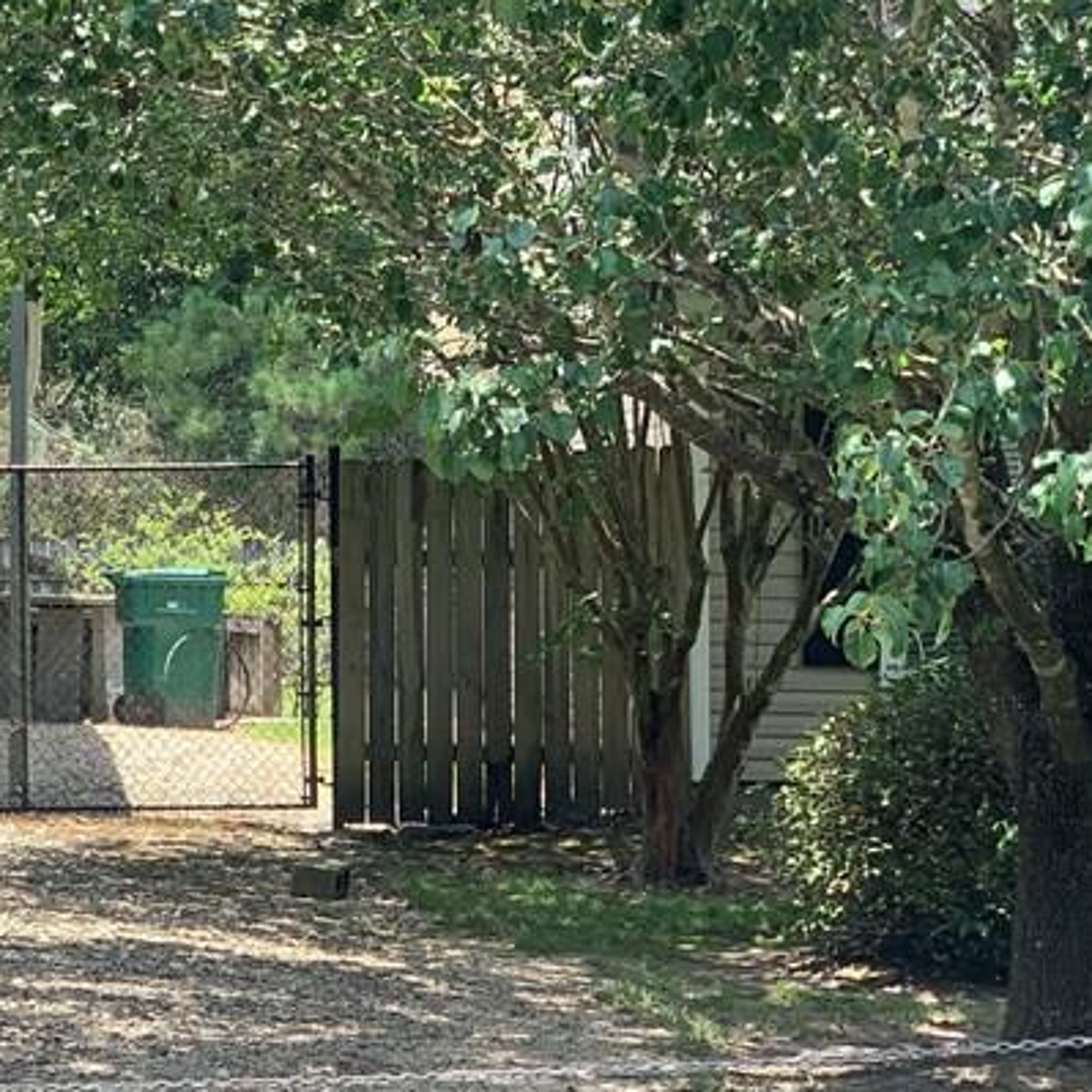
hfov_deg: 14.4
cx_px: -142
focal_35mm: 118
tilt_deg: +3.6
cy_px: 367
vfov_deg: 14.7
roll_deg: -0.7
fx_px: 4211
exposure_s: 1/220
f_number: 2.4
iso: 16
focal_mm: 6
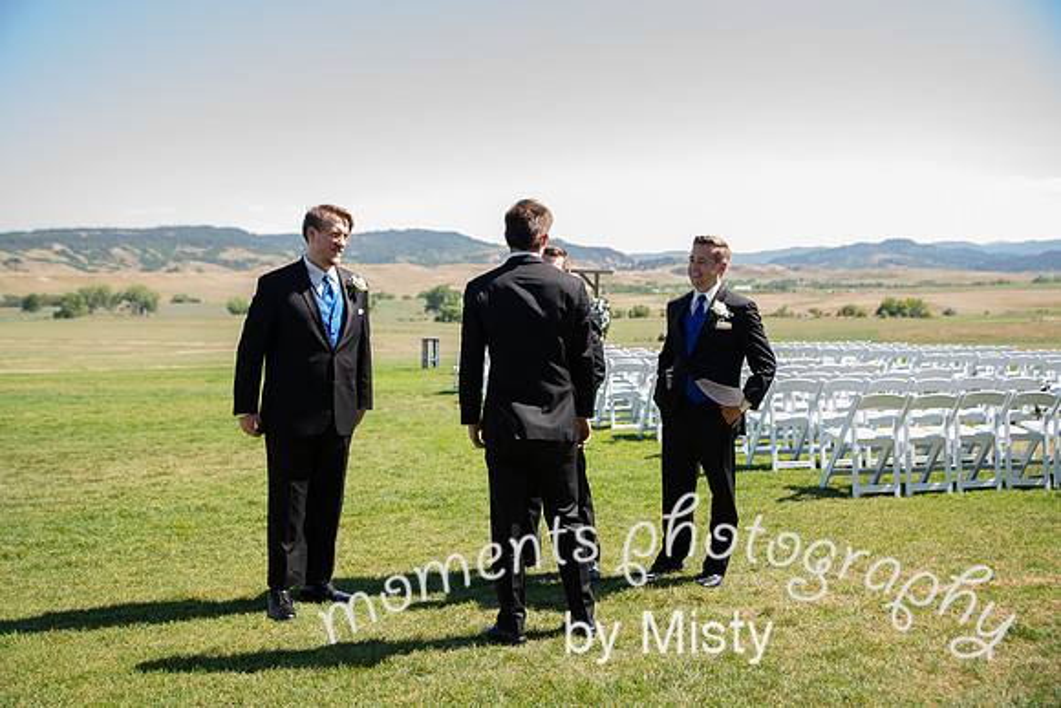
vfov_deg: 36.9
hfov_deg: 53.1
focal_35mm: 36
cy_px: 354
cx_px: 530
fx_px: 1061
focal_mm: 36
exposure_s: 1/200
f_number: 3.2
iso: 50
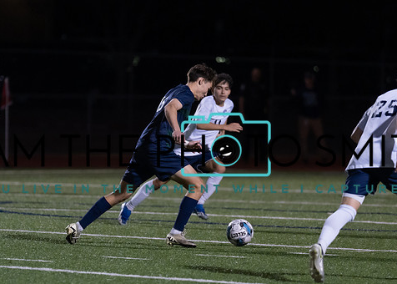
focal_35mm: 379
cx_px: 148
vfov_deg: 3.8
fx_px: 4273
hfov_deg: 5.3
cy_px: 140
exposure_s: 1/1000
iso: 2500
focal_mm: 200
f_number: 2.8
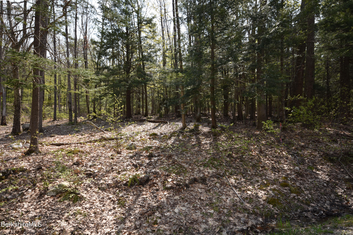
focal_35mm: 21
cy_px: 118
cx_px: 176
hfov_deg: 81.2
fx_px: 206
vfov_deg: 59.5
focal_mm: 14
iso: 100
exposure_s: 1/160
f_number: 6.3
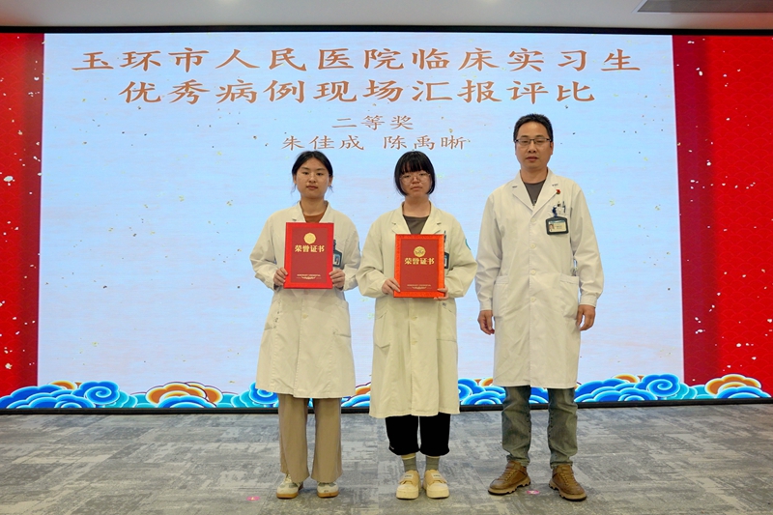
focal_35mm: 30
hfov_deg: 62.3
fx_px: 640
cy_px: 258
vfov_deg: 43.9
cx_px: 386
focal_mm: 29.8
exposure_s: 1/160
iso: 1000
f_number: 4
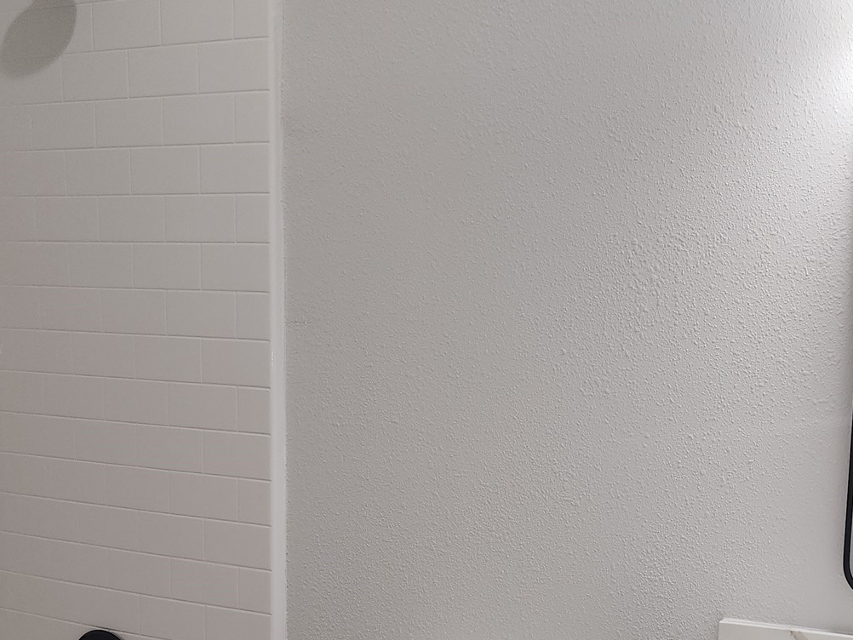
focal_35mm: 47
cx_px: 558
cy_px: 600
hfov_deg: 40.0
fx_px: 1158
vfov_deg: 29.4
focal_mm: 6.4
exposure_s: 1/60
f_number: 1.8
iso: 32
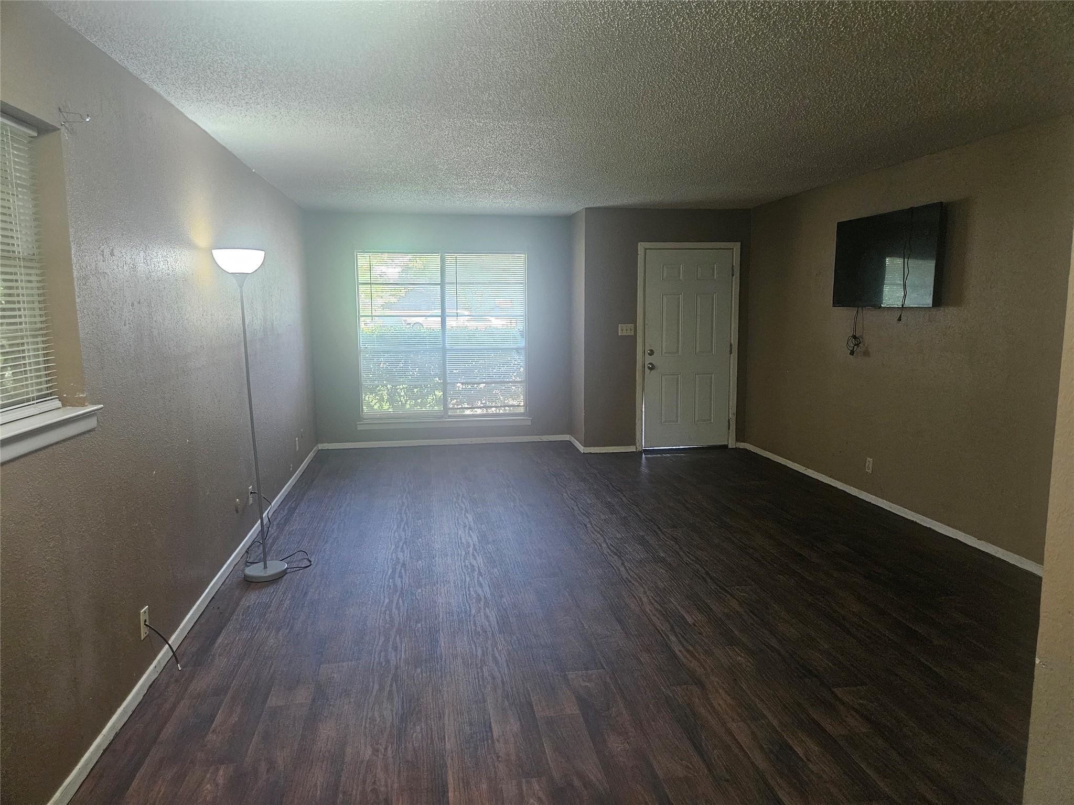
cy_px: 402
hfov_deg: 73.9
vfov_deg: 58.9
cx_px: 537
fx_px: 714
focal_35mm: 23
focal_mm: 5.4
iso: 640
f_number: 1.8
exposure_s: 1/120
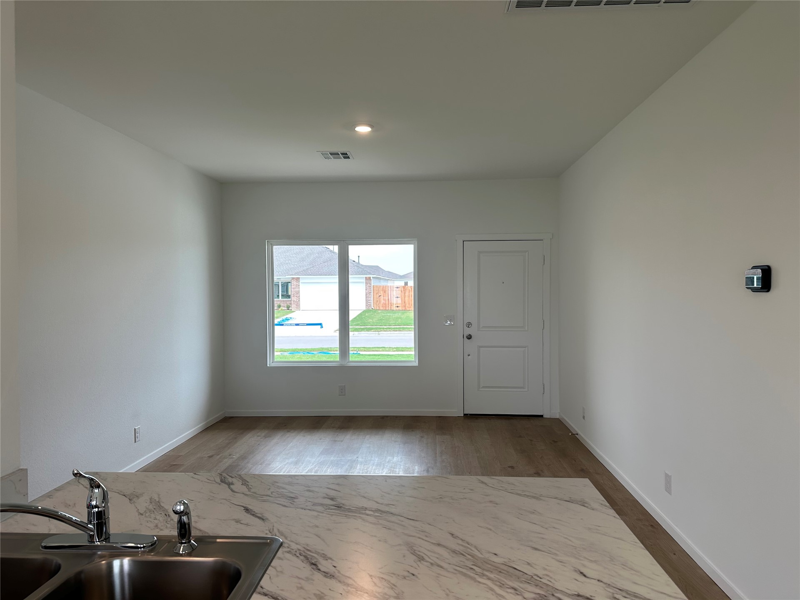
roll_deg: +0.5
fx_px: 555
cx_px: 400
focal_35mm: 24
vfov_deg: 56.8
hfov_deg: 71.6
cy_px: 300
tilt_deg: -2.0
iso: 80
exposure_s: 1/163
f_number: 1.78
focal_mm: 6.86
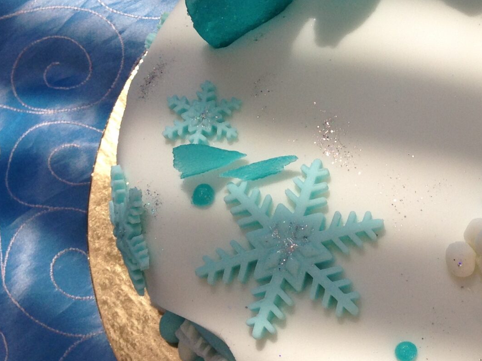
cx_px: 451
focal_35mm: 80
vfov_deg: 18.4
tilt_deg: -66.9
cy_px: 175
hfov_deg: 23.6
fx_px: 1114
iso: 50
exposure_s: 1/1130
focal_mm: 4.12
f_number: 2.4
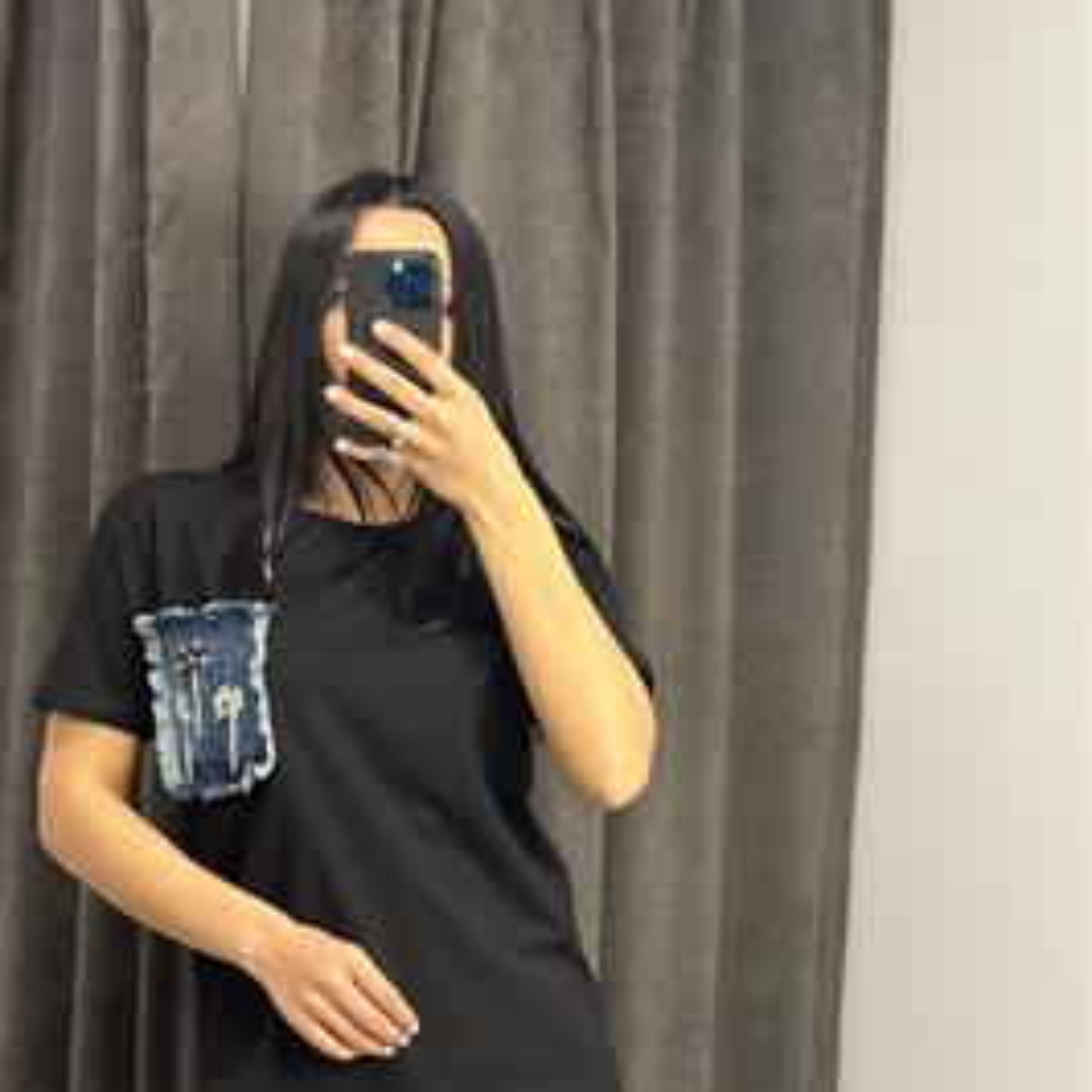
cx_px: 464
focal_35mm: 66
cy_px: 811
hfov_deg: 26.1
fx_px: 2356
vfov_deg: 25.8
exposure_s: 1/50
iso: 250
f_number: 1.78
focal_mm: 6.86
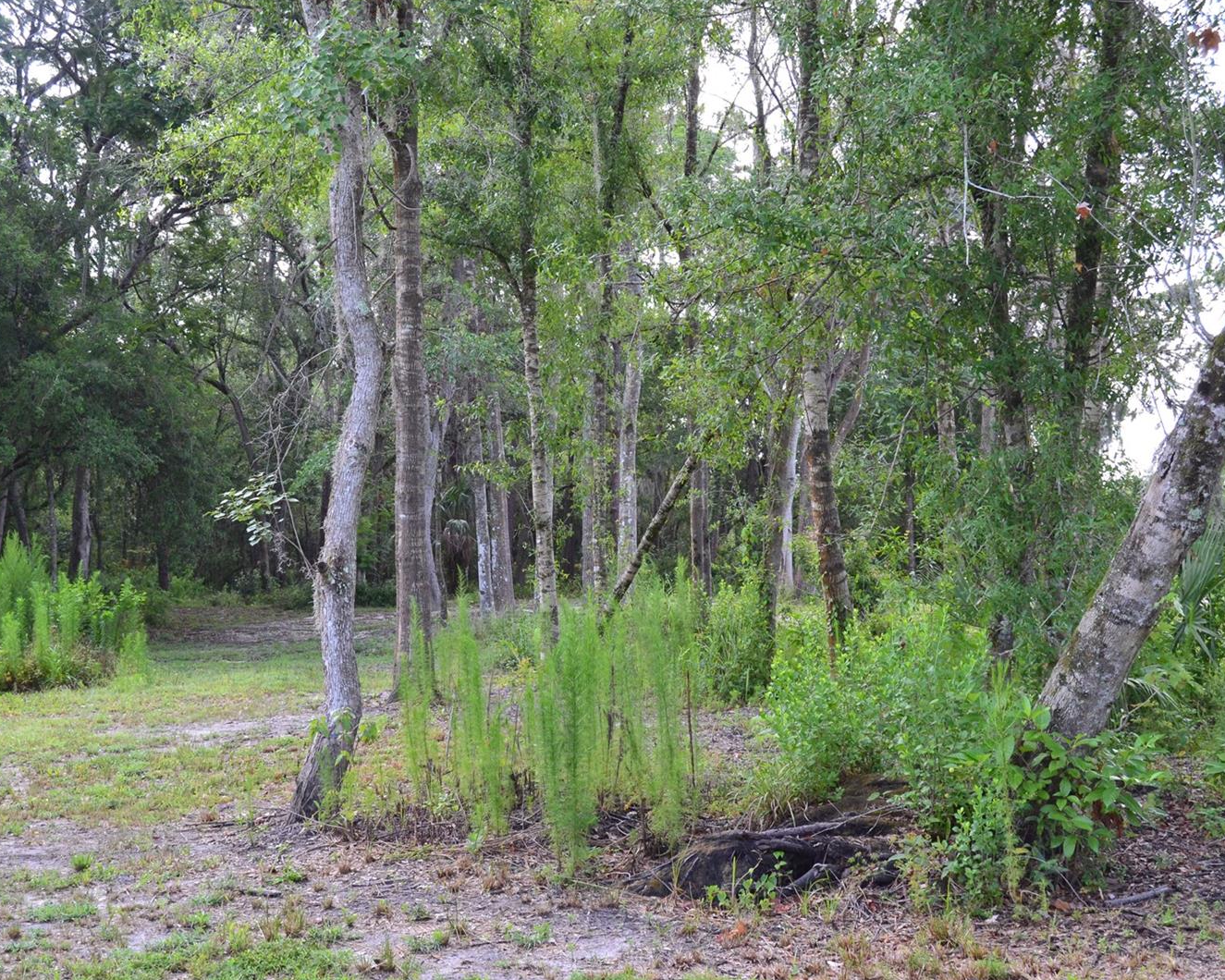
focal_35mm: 51
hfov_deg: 36.6
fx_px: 1849
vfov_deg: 29.7
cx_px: 564
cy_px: 490
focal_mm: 30
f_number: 9
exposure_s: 1/100
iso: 400
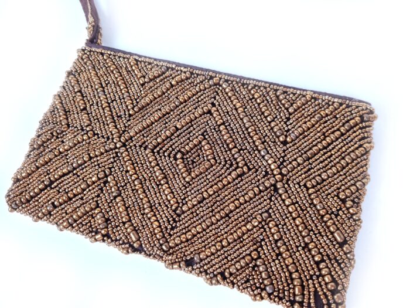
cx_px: 205
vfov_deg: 53.1
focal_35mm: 26
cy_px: 154
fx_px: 308
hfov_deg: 67.3
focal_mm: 5.4
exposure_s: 1/120
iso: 200
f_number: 1.8
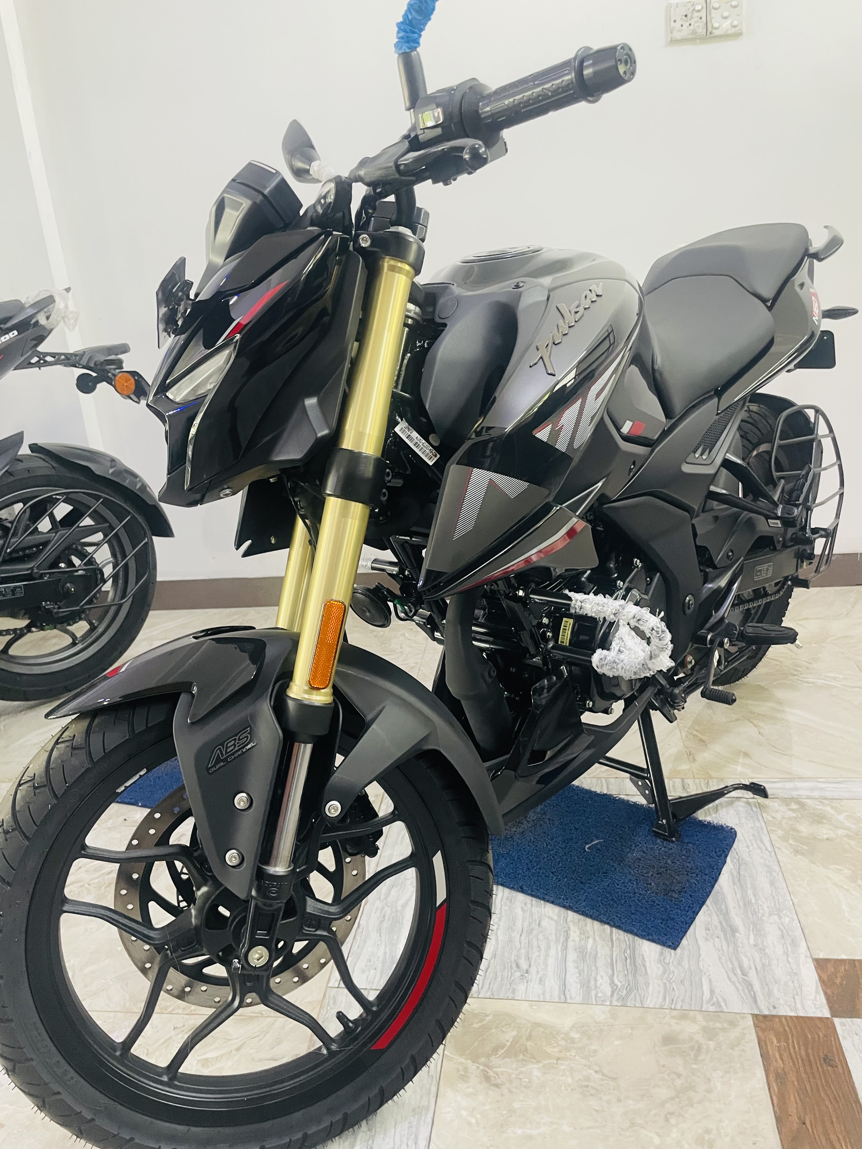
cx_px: 431
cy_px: 574
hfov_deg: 53.1
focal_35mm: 26
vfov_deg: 67.3
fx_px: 863
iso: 200
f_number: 1.6
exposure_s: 1/60
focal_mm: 4.2
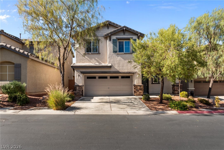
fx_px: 137
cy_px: 75
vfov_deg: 57.3
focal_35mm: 22
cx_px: 112
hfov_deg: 78.6
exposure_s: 1/80
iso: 100
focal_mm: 22
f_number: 8
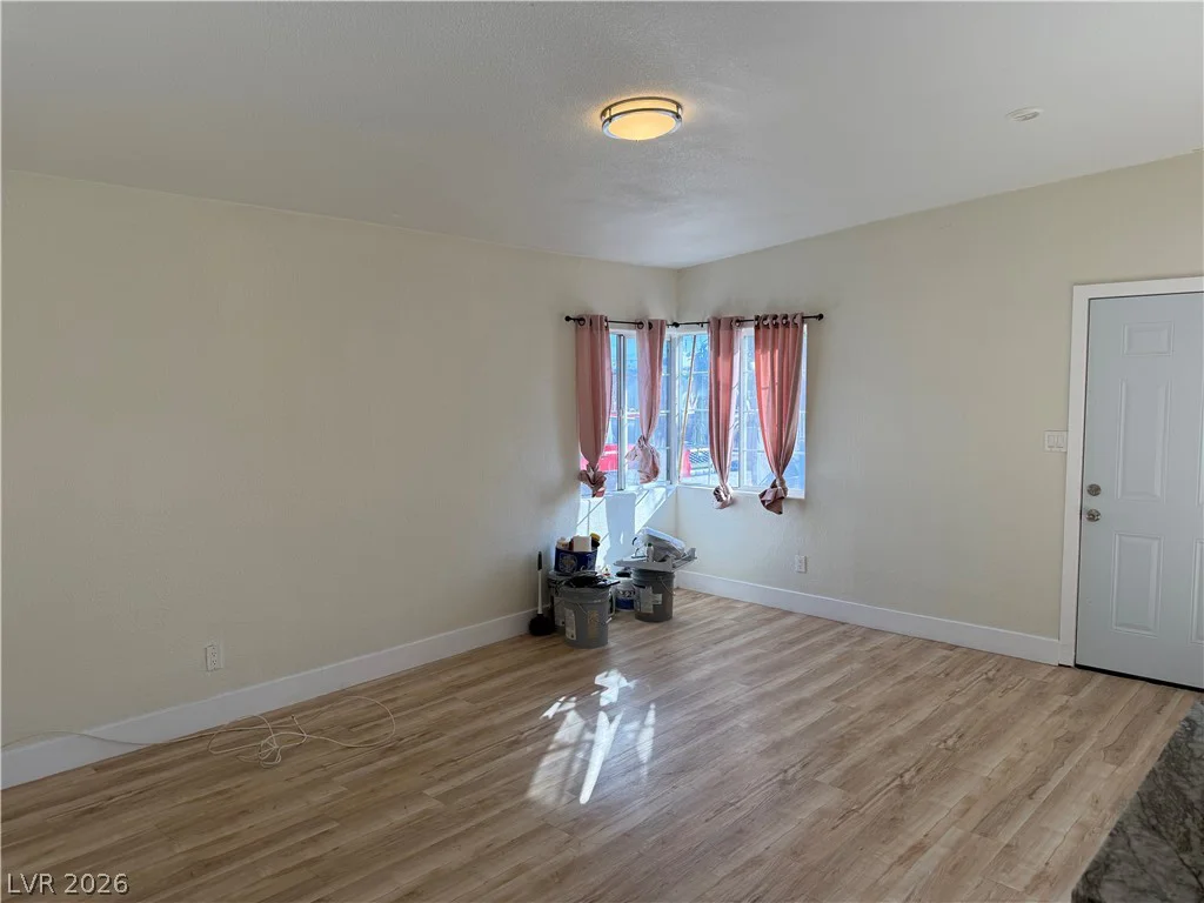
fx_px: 835
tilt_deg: -3.7
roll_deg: +0.7
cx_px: 602
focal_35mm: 24
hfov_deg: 71.6
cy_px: 452
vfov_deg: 56.8
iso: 100
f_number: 1.78
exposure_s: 1/580
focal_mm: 6.76
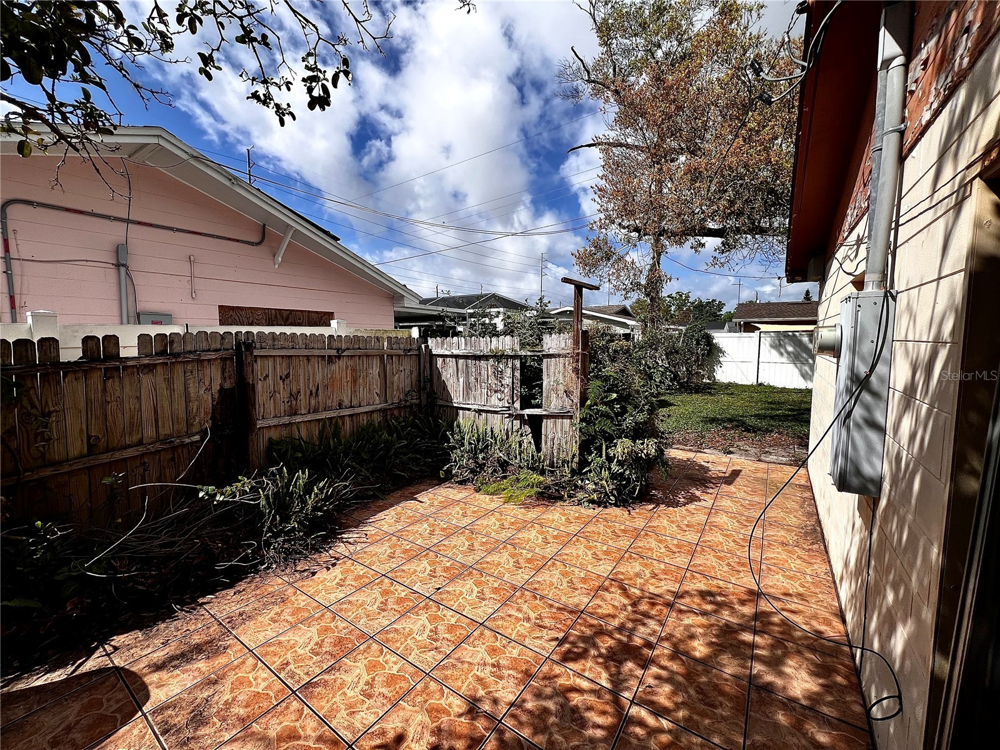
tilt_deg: -7.4
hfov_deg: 106.2
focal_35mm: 13
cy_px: 375
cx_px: 500
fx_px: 376
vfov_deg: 89.9
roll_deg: -0.2
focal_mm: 1.57
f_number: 1.8
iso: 32
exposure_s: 1/1754
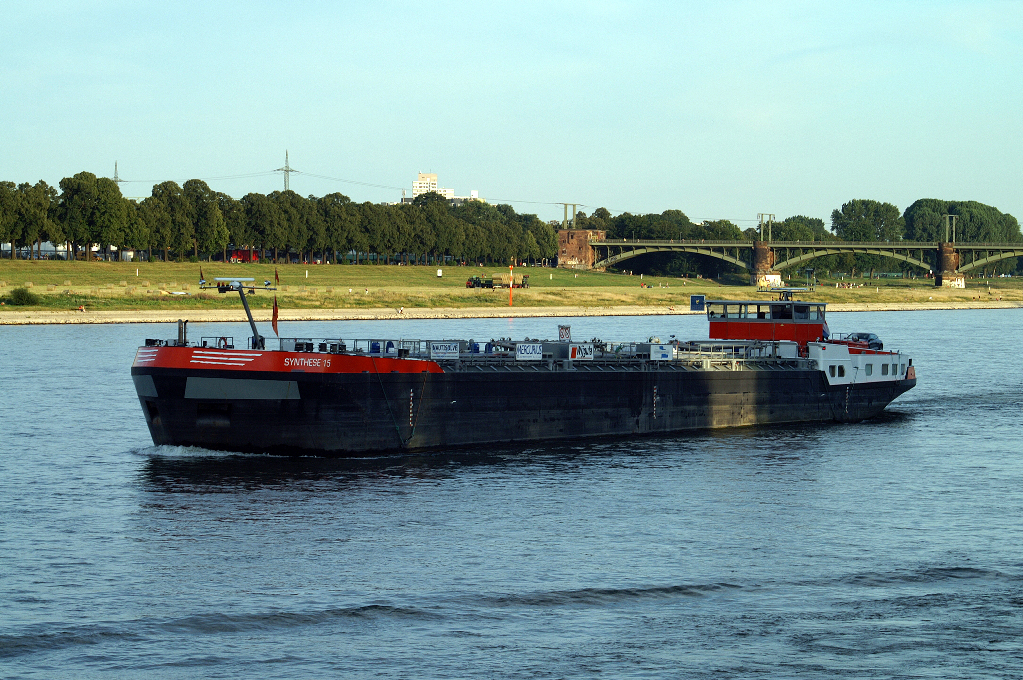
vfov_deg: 10.1
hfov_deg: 15.2
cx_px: 512
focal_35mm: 135
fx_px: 3833
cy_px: 340
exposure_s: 1/125
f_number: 10
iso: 100
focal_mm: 90
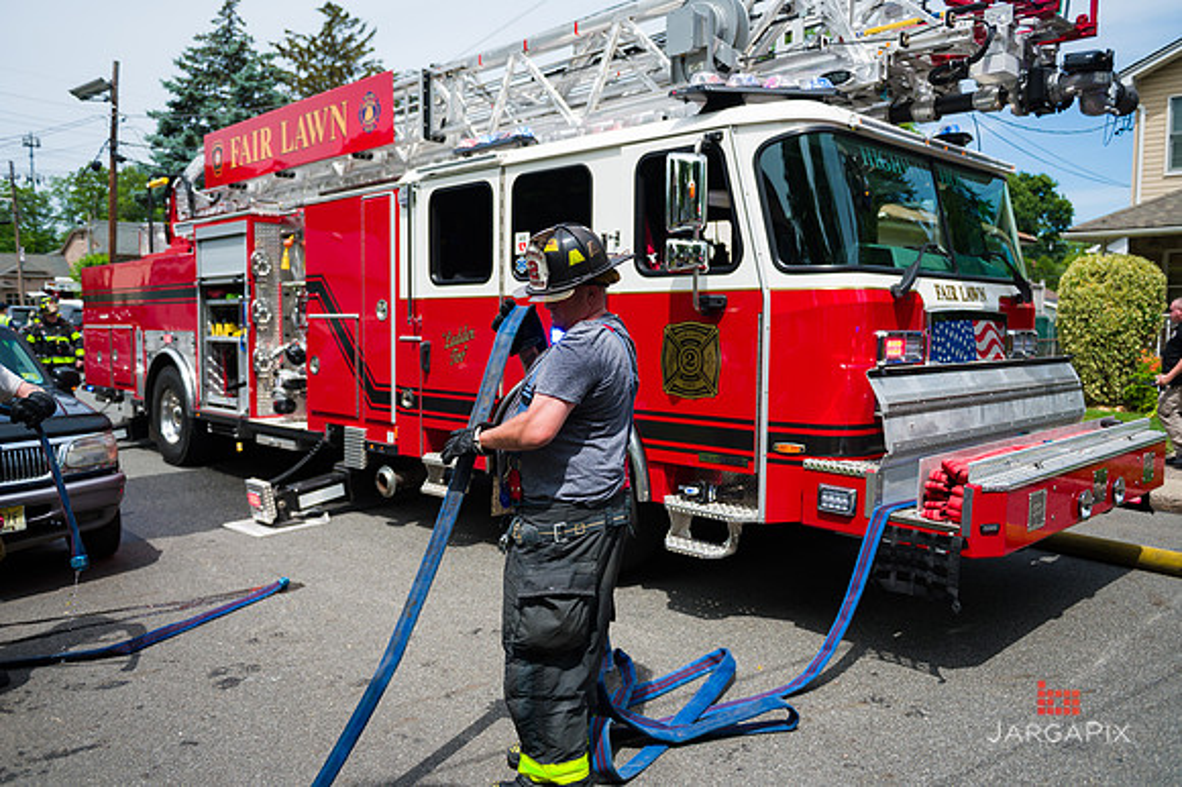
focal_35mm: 28
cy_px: 394
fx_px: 919
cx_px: 591
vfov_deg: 46.4
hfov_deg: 65.5
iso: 200
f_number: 3.2
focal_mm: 28
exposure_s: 1/3200
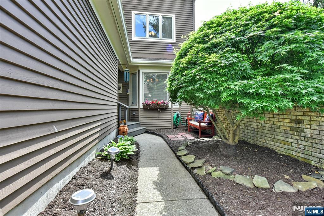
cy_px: 108
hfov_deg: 96.7
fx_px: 144
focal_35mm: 16
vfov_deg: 73.8
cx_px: 162
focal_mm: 16
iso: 2000
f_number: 5.6
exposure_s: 1/800
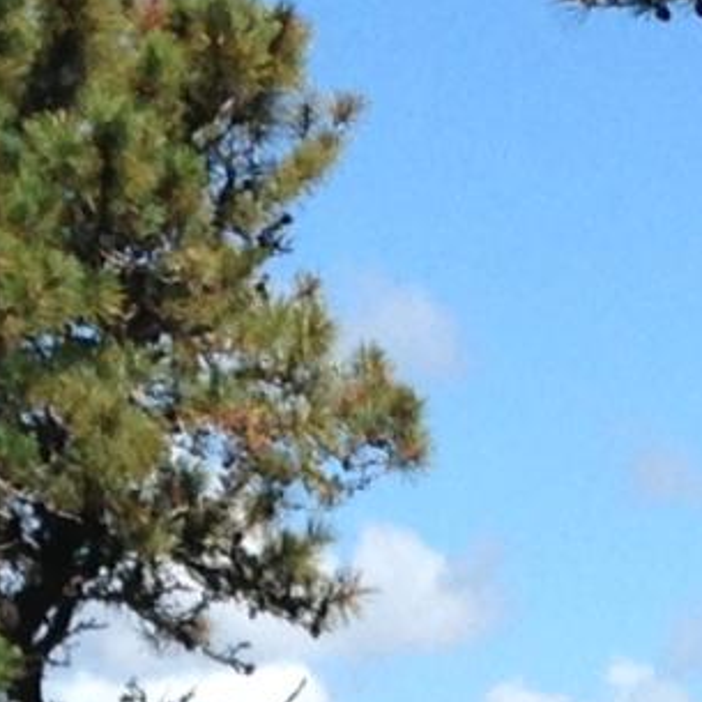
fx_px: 6585
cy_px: 1404
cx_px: 127
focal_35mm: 287
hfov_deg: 6.1
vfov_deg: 6.0
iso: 50
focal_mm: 4.12
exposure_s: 1/1355
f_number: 2.4
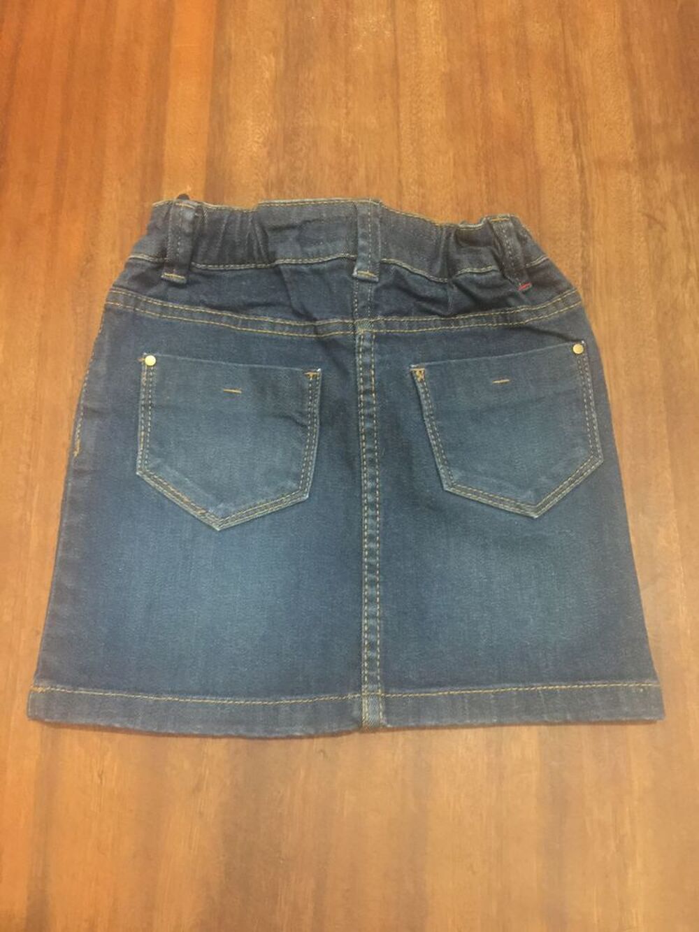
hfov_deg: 48.2
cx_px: 350
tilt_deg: -73.4
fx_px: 781
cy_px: 466
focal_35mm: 29
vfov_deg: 61.7
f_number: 2.2
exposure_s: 1/4
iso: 125
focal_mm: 4.15
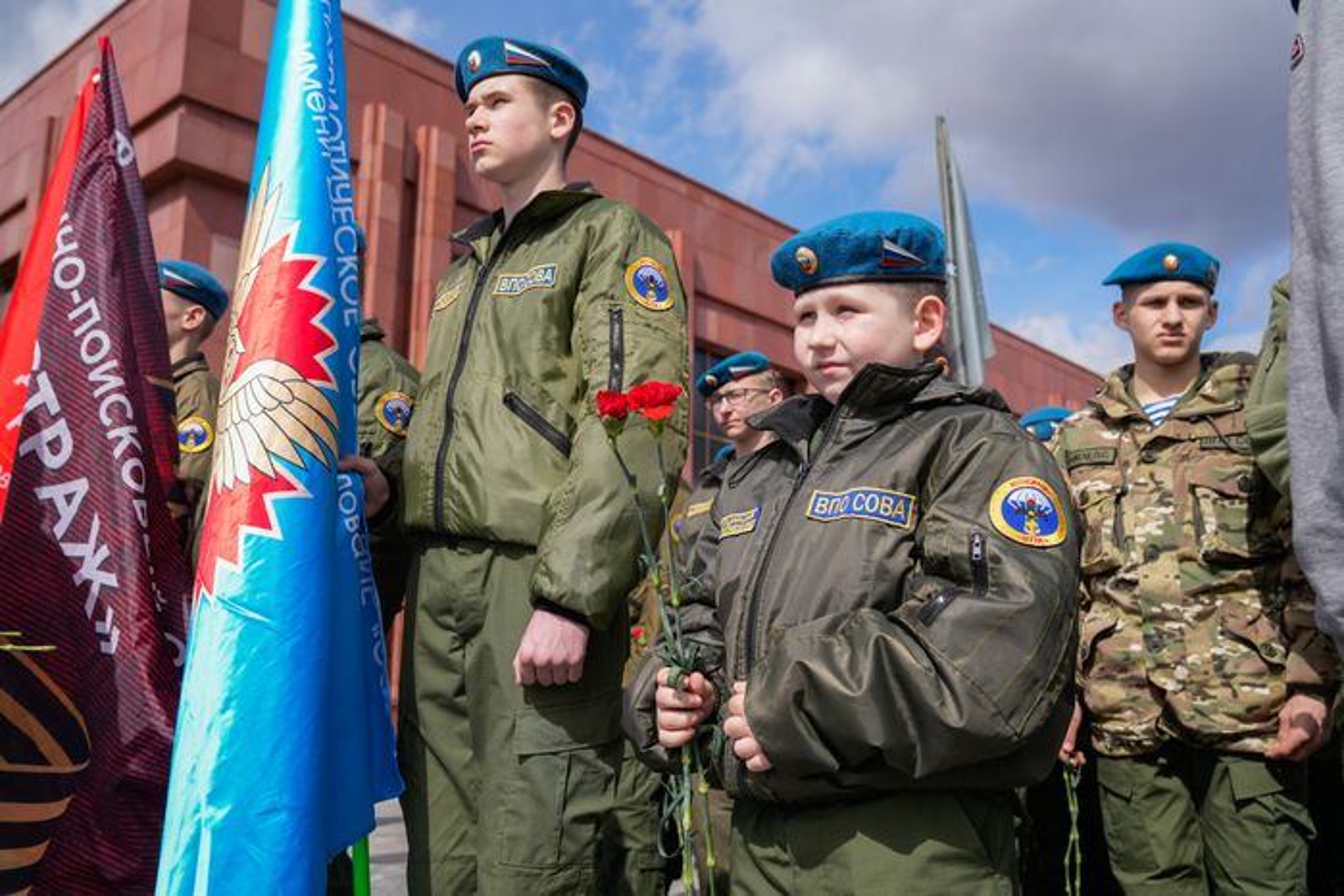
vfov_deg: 41.1
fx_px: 1195
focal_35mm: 32
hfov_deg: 58.7
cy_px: 448
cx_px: 672
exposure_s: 1/1600
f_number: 5
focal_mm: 32
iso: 320
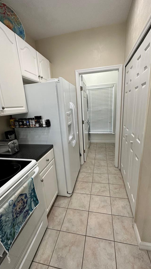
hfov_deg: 67.0
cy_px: 137
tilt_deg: -15.8
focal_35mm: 16
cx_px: 76
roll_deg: +3.4
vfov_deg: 99.4
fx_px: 114
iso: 250
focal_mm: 2.22
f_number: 2.2
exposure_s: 1/120
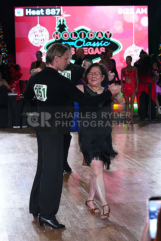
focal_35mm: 110
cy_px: 120
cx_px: 80
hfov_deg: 12.5
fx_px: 737
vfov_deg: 18.6
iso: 8000
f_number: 8
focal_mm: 110
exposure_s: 1/400
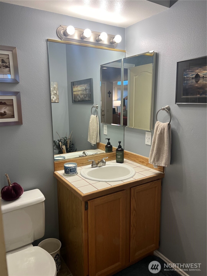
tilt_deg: -10.3
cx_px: 104
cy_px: 138
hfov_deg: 53.1
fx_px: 207
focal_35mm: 26
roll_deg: +0.4
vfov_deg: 67.3
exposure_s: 1/120
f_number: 1.5
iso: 100
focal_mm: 5.7
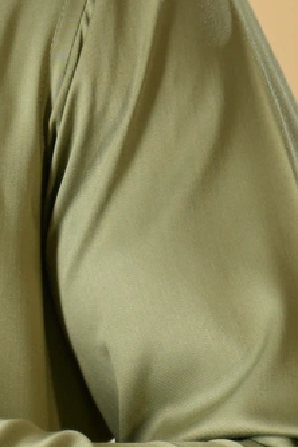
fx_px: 7139
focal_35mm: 575
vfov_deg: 3.6
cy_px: 542
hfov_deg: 2.4
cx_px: -389
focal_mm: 75
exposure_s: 1/125
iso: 160
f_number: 2.8
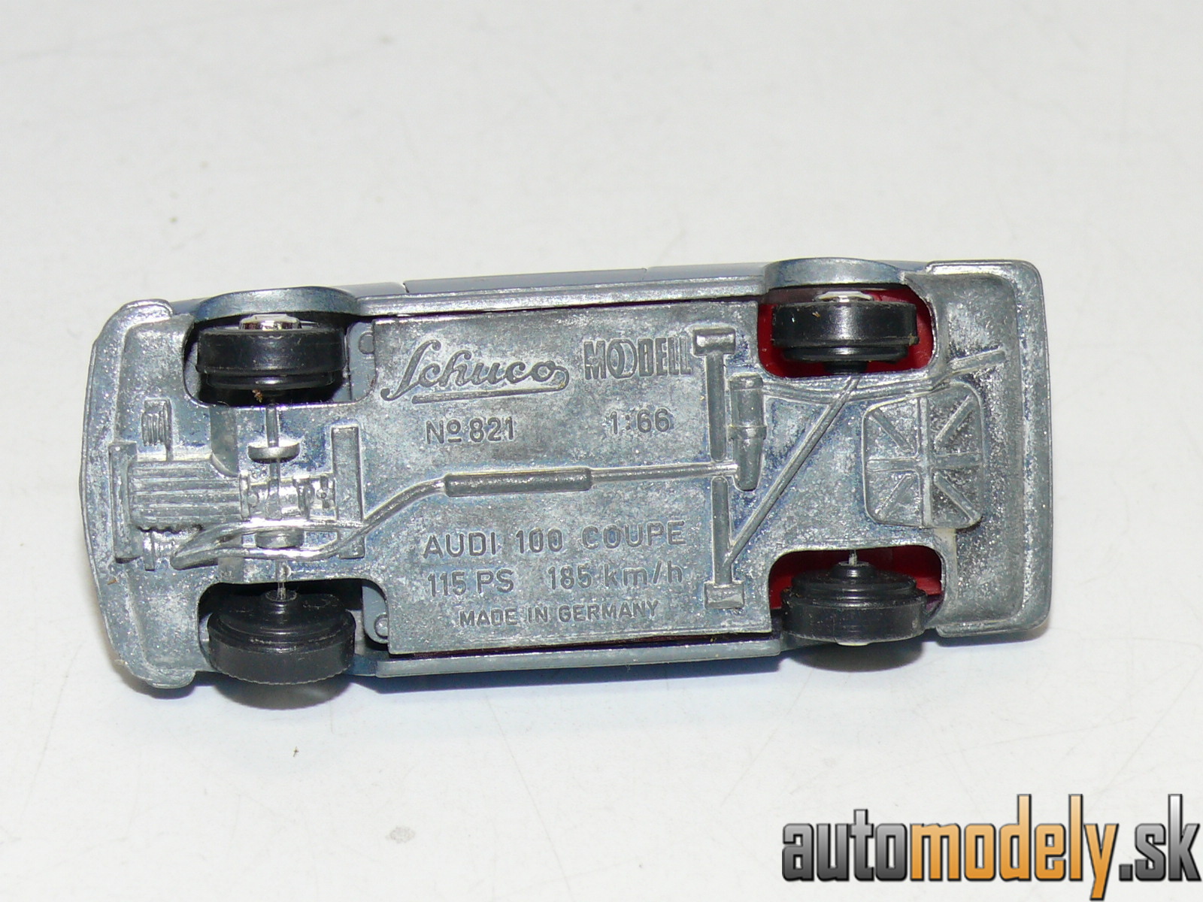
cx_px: 602
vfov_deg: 12.8
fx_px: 4031
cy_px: 451
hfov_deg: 17.0
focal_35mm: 116
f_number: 4
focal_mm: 14.3
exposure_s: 1/30
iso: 100
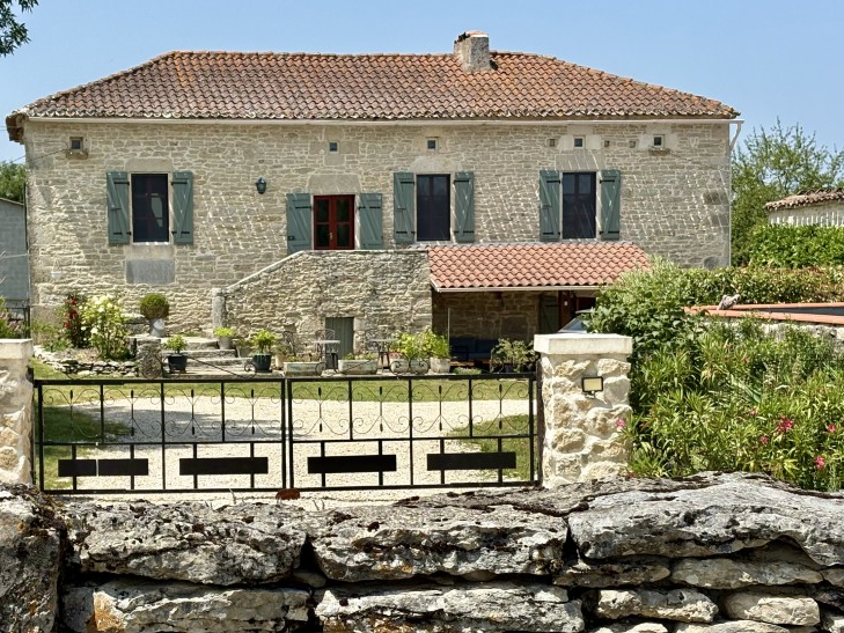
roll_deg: +1.6
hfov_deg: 26.6
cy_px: 397
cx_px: 322
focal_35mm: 73
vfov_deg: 20.1
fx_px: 1780
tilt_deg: -4.0
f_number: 1.6
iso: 40
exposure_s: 1/3636
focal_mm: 5.96
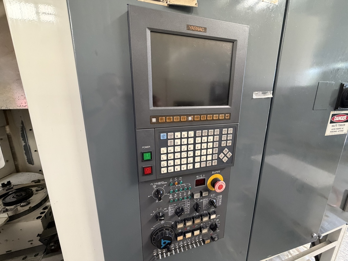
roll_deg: +0.9
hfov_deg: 102.1
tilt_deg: -14.4
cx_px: 174
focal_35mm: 14
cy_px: 130
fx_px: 141
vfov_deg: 85.7
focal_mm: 2.22
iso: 400
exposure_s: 1/60
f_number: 2.2
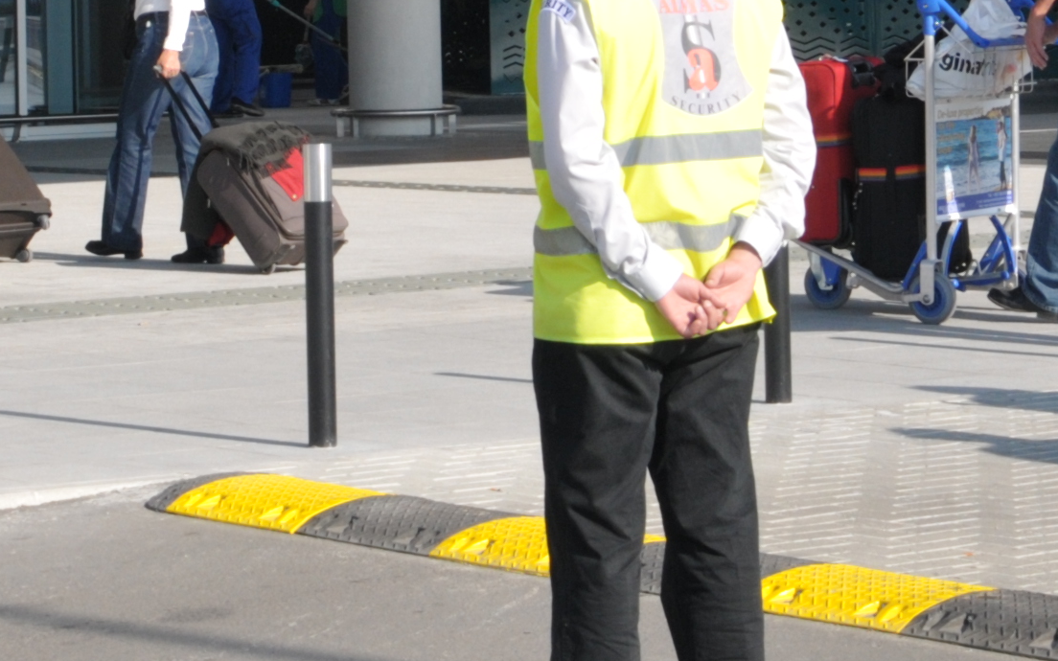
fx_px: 4959
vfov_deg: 7.5
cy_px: -362
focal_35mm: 172
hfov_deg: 12.2
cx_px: 359
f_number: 10
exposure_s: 1/400
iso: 320
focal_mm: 29
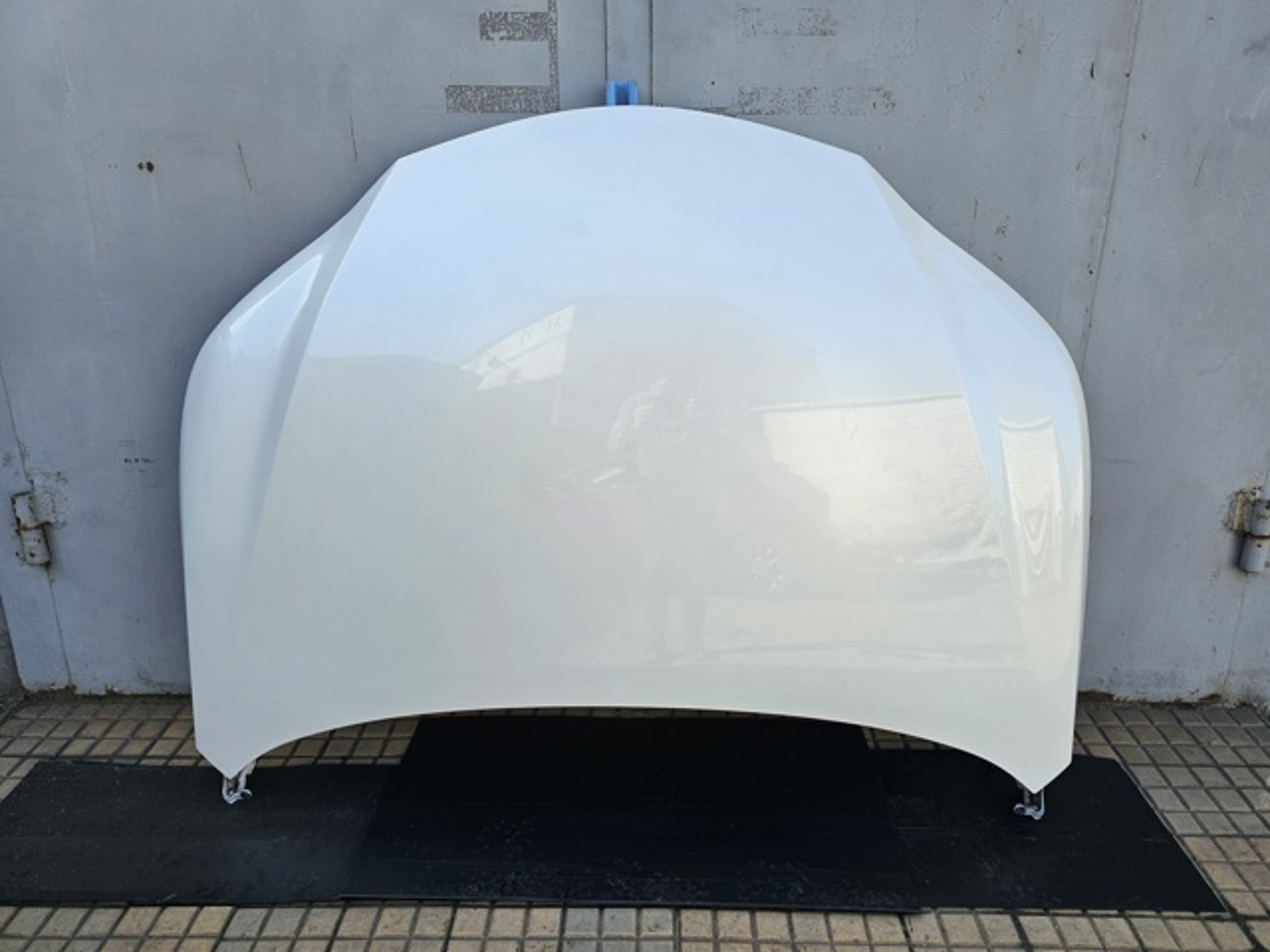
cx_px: 635
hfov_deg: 73.9
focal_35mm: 23
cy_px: 476
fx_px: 844
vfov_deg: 58.9
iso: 10
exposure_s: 1/289
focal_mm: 6.3
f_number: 1.7
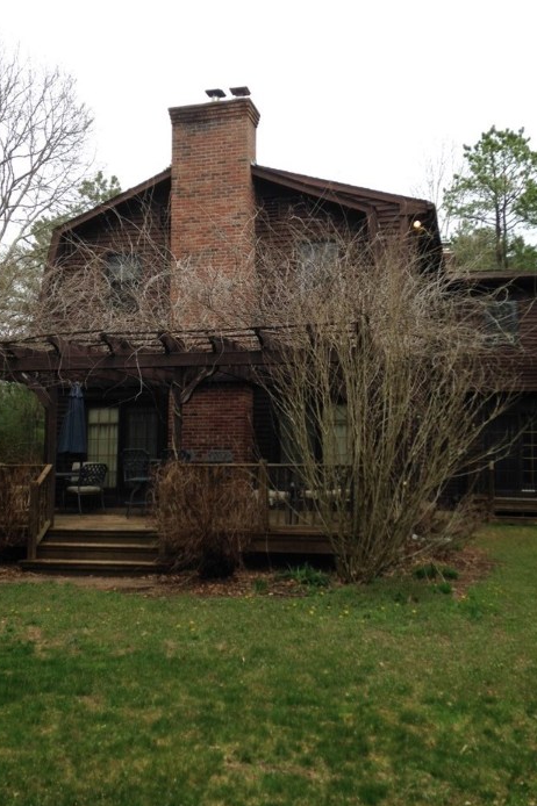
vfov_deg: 50.7
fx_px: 851
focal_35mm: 38
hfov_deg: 35.0
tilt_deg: +2.9
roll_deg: -1.0
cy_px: 426
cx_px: 264
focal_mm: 4.12
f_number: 2.4
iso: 50
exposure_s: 1/847
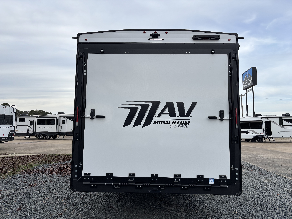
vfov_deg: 53.1
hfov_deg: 67.3
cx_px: 146
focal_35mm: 26
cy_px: 110
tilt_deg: +5.0
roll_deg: -0.6
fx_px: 219
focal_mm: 5.96
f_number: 1.6
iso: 50
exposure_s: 1/1499
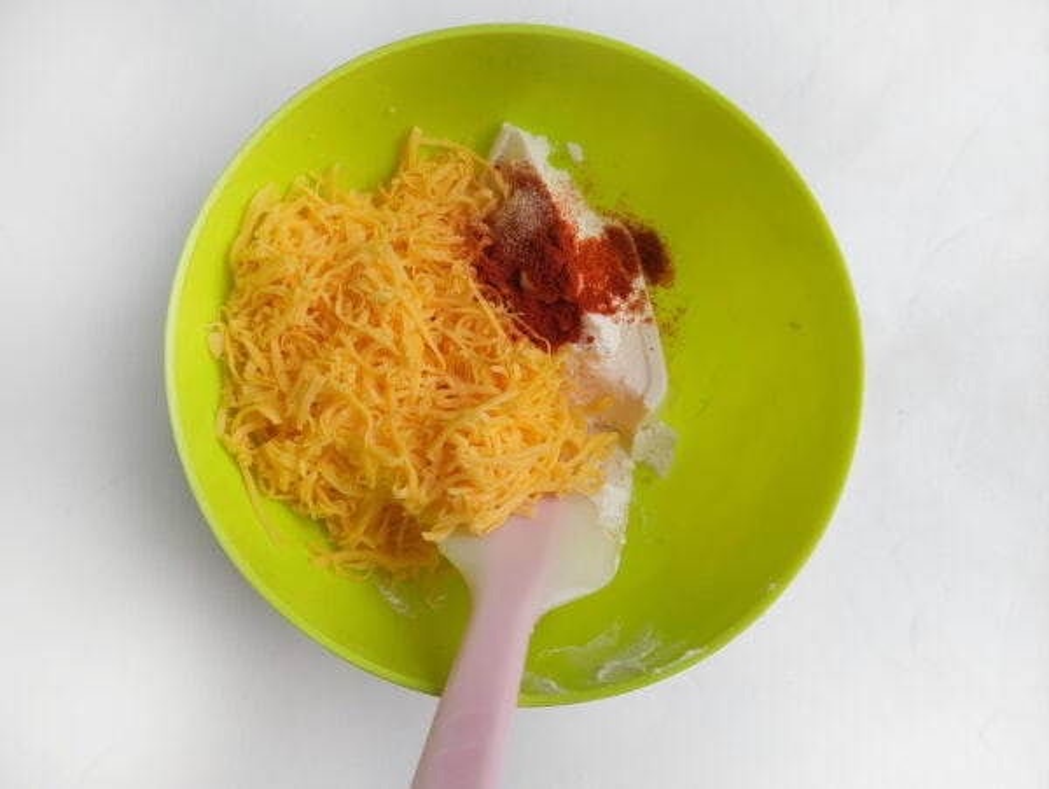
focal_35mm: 25
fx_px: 758
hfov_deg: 69.3
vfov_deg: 54.9
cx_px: 524
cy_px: 394
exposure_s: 1/296
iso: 50
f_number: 1.9
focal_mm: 5.4
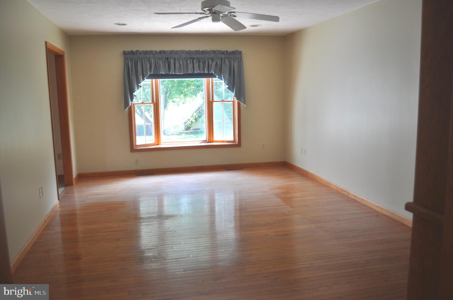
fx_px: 415
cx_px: 226
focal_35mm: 33
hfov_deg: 57.3
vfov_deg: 39.9
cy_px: 150
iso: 320
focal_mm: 22
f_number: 4
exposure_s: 1/60
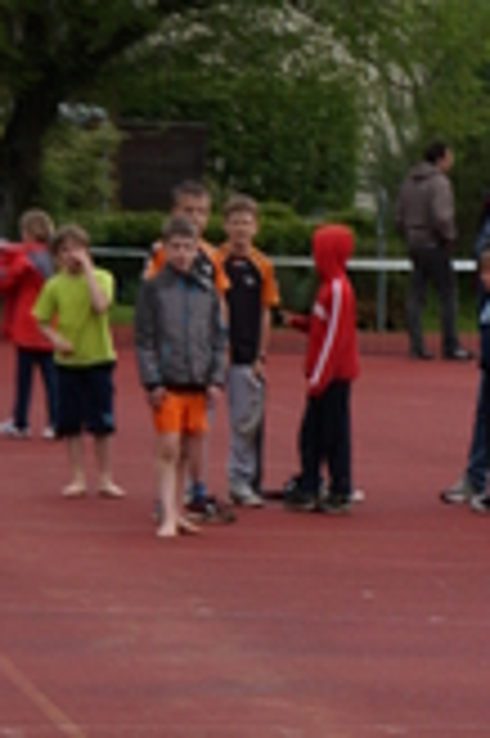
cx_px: 731
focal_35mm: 296
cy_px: 729
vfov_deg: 6.9
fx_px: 6056
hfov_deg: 4.6
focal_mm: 60
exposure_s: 1/400
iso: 400
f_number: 7.1
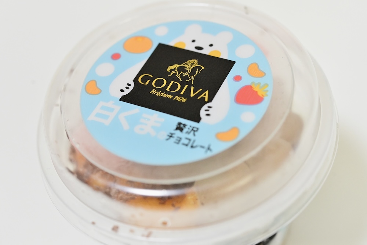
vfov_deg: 22.6
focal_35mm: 60
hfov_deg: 33.4
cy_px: 122
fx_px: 612
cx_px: 184
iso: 6400
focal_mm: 60
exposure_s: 1/200
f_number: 5
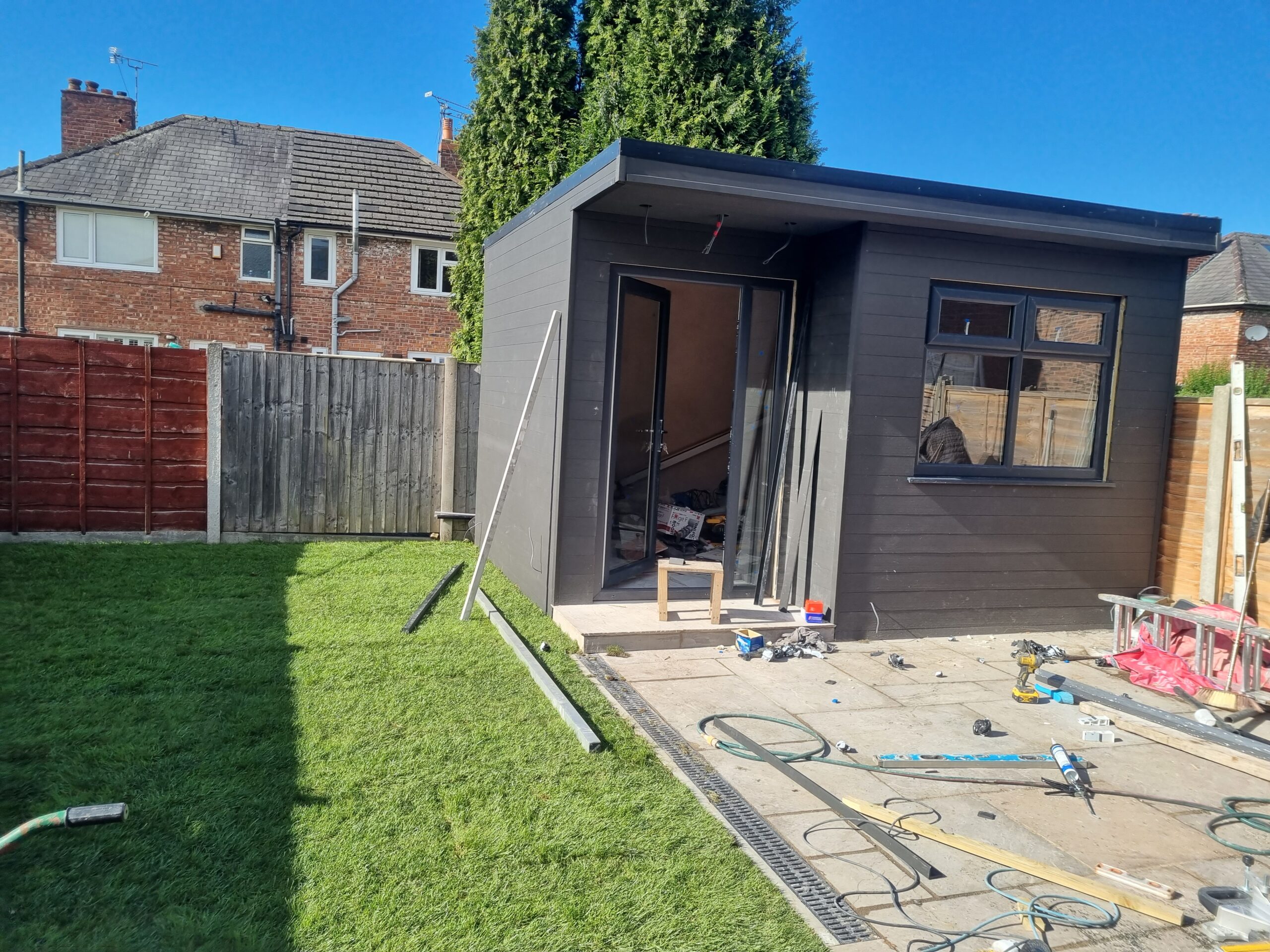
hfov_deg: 67.3
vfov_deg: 53.1
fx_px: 954
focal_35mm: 26
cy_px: 476
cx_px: 635
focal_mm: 5.4
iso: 50
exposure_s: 1/1572
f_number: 1.8
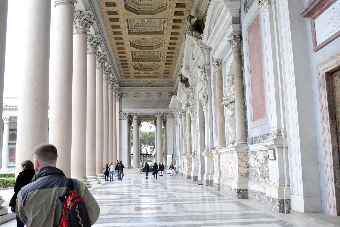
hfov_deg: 57.2
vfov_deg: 40.0
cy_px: 114
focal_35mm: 33
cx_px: 170
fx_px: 312
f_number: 8
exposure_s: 1/200
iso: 3200
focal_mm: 22
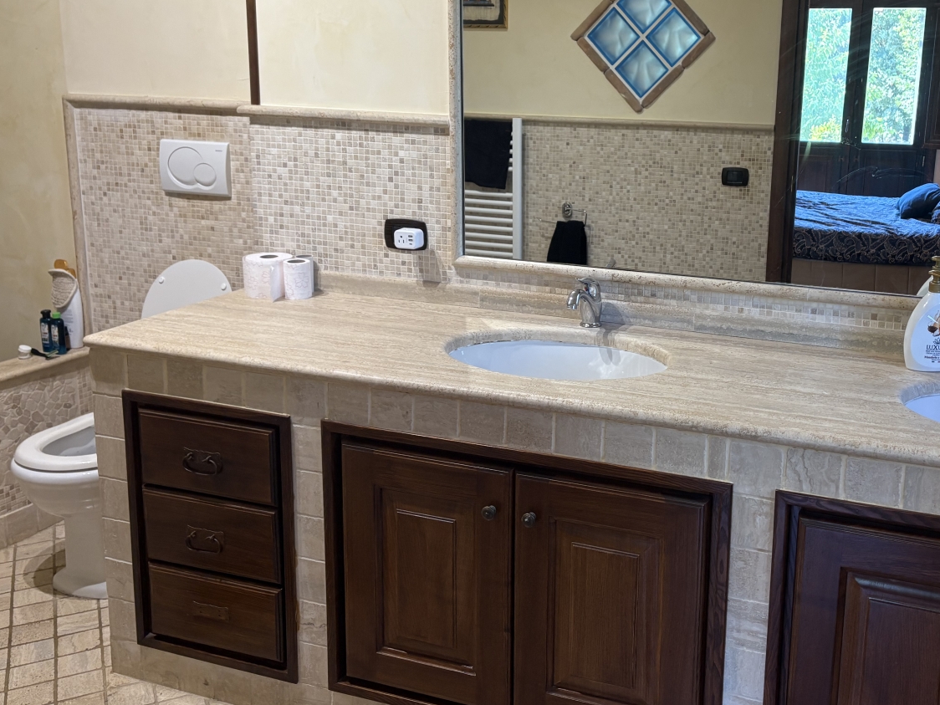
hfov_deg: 49.3
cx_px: 621
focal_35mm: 37
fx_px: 1005
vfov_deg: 38.4
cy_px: 259
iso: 125
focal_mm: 5.96
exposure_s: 1/62
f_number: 1.6
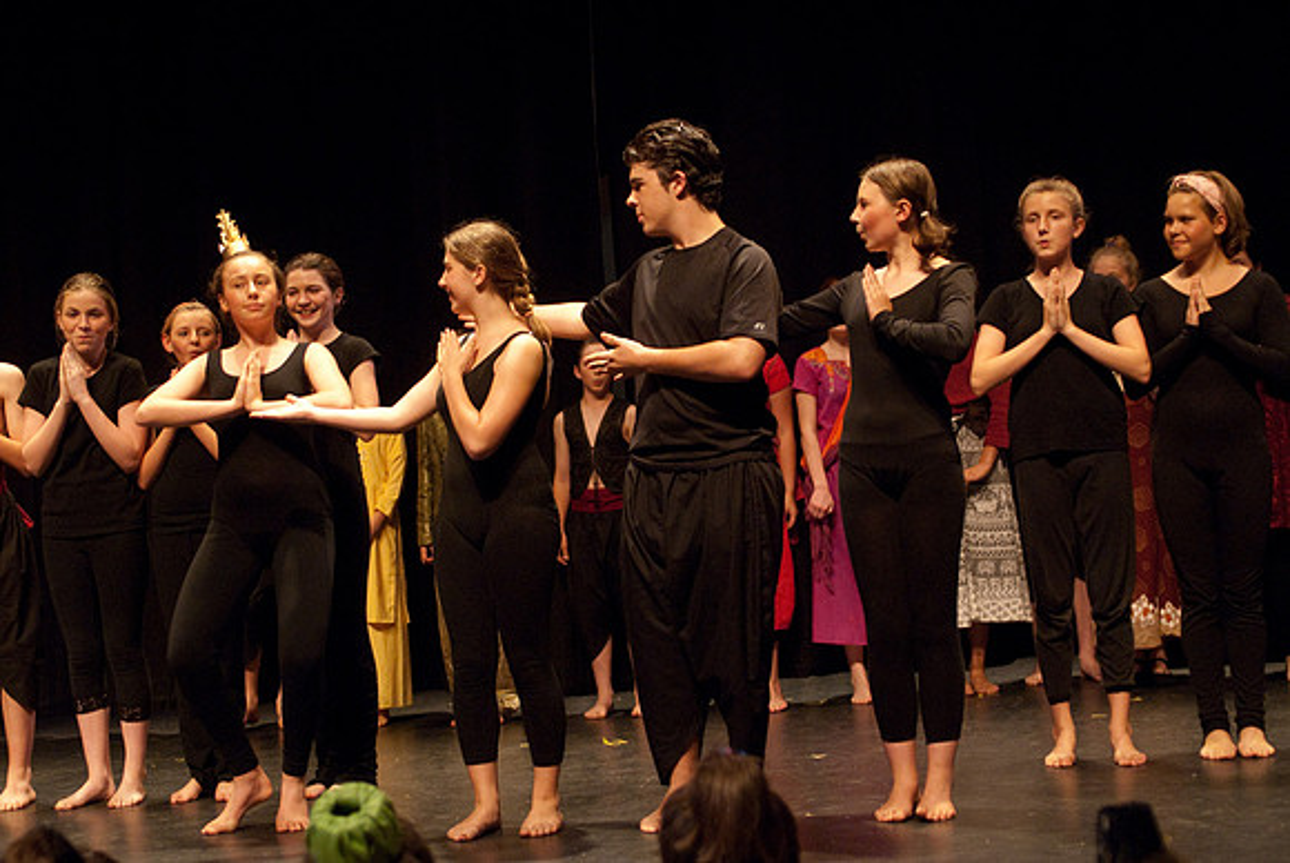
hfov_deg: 37.8
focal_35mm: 52
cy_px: 432
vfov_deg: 25.8
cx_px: 645
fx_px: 1883
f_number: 2.8
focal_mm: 35
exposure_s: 1/125
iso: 1000
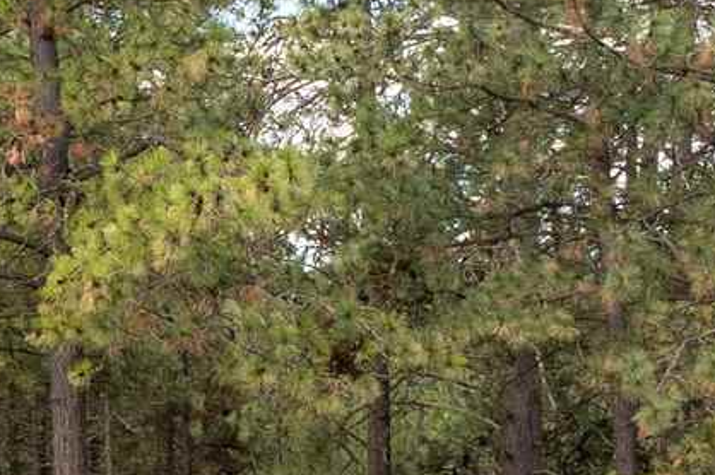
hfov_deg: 18.1
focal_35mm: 103
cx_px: -301
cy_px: 300
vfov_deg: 13.3
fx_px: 2044
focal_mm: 14
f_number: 8
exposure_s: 1/125
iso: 200
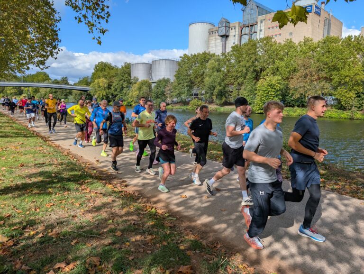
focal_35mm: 24
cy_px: 137
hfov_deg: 71.5
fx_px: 253
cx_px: 182
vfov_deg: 56.9
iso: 20
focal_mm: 6.9
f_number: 1.68
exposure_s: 1/802
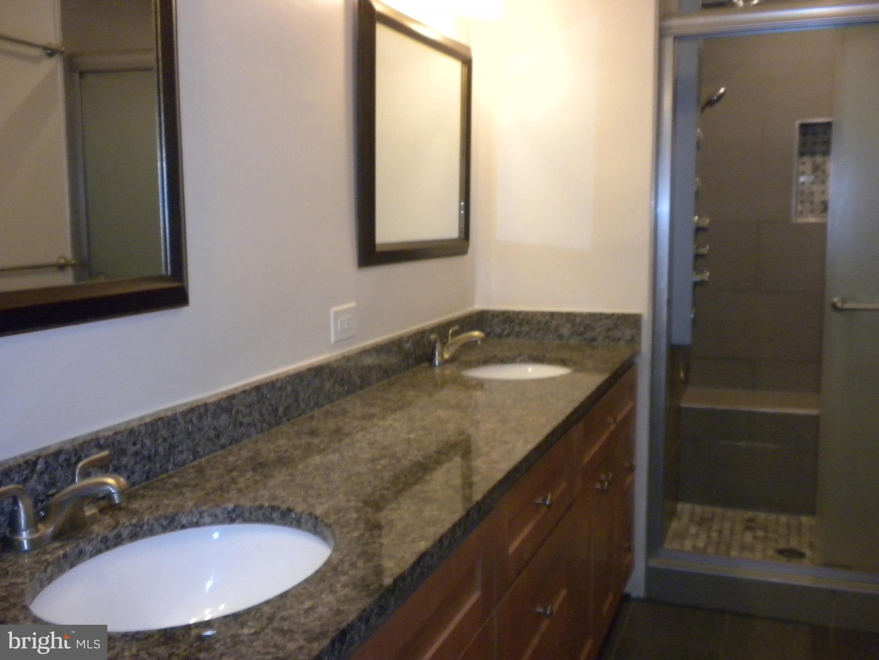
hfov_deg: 50.1
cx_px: 440
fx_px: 940
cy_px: 330
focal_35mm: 37
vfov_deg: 38.7
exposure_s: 1/38.1
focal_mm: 6.6
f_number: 3.5
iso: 400
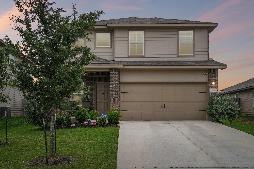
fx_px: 240
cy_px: 84
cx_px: 127
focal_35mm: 34
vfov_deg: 38.9
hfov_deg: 55.8
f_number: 8
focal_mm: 34
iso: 200
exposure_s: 1/350
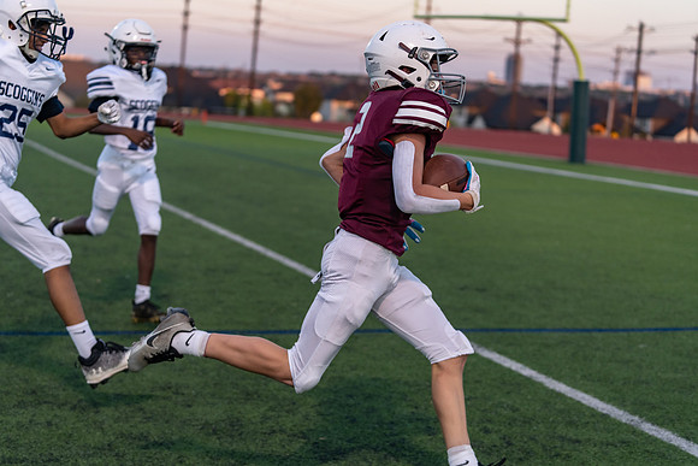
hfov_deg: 28.8
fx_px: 1357
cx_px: 349
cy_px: 233
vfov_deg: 19.5
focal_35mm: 70
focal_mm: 70
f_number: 2.8
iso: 640
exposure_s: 1/1250
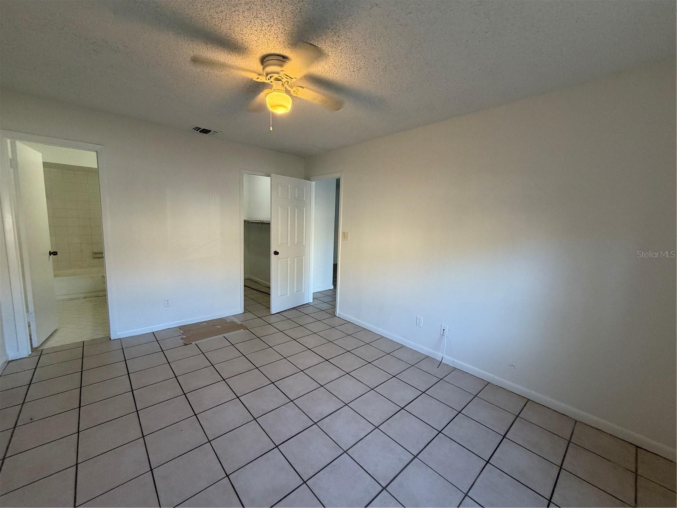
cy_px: 254
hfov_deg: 102.1
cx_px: 338
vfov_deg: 85.7
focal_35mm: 14
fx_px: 274
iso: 250
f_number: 2.2
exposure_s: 1/120
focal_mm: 2.22
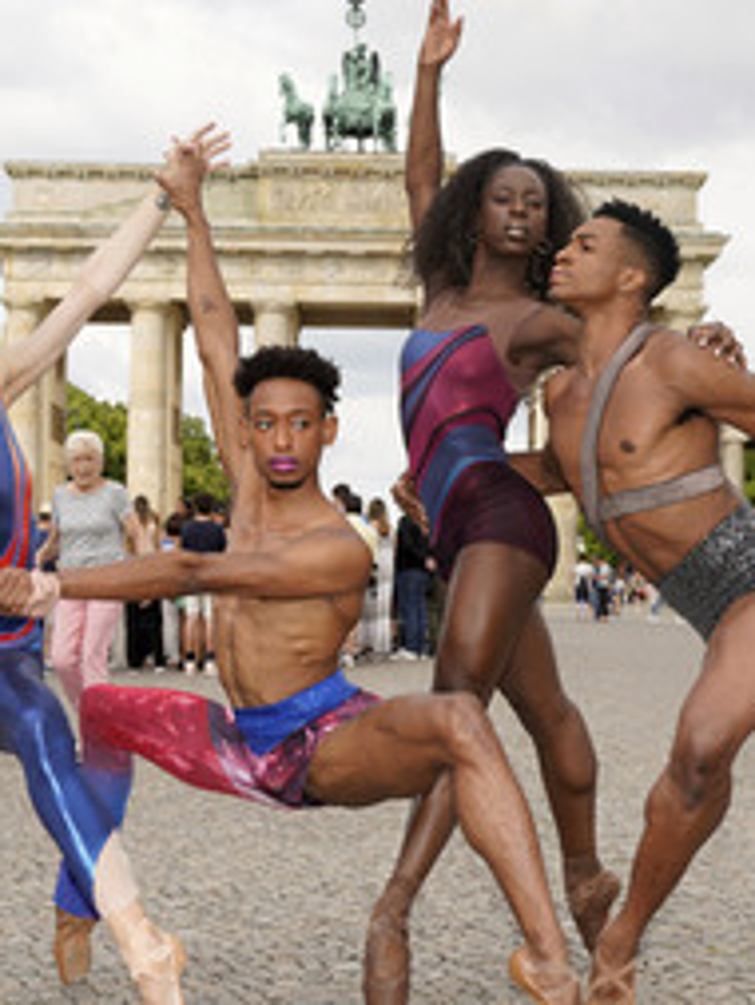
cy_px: 501
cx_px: 403
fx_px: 2092
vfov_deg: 27.0
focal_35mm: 72
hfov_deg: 20.5
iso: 100
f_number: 6.3
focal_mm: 42
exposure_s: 1/250
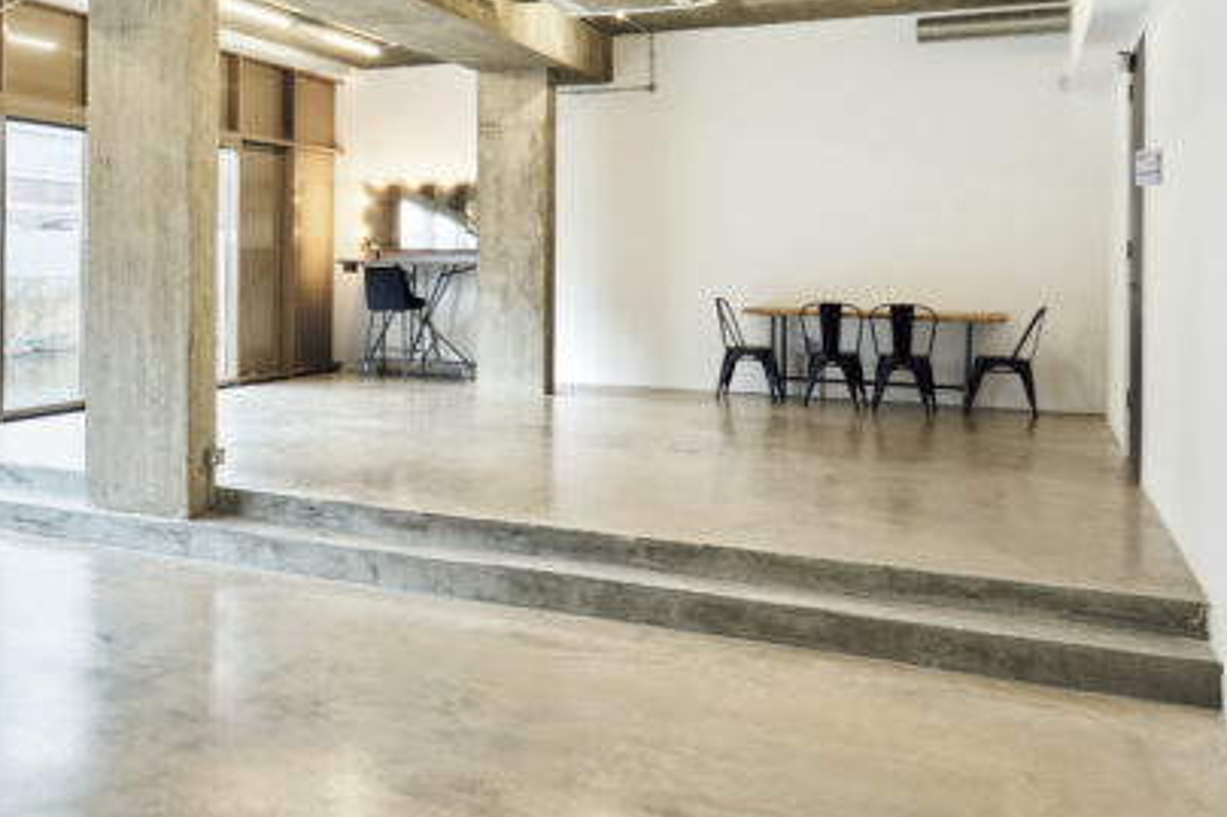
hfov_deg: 45.3
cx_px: 91
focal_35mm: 38
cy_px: 237
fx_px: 1295
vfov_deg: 34.5
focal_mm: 13.2
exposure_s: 1/2
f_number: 10
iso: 80
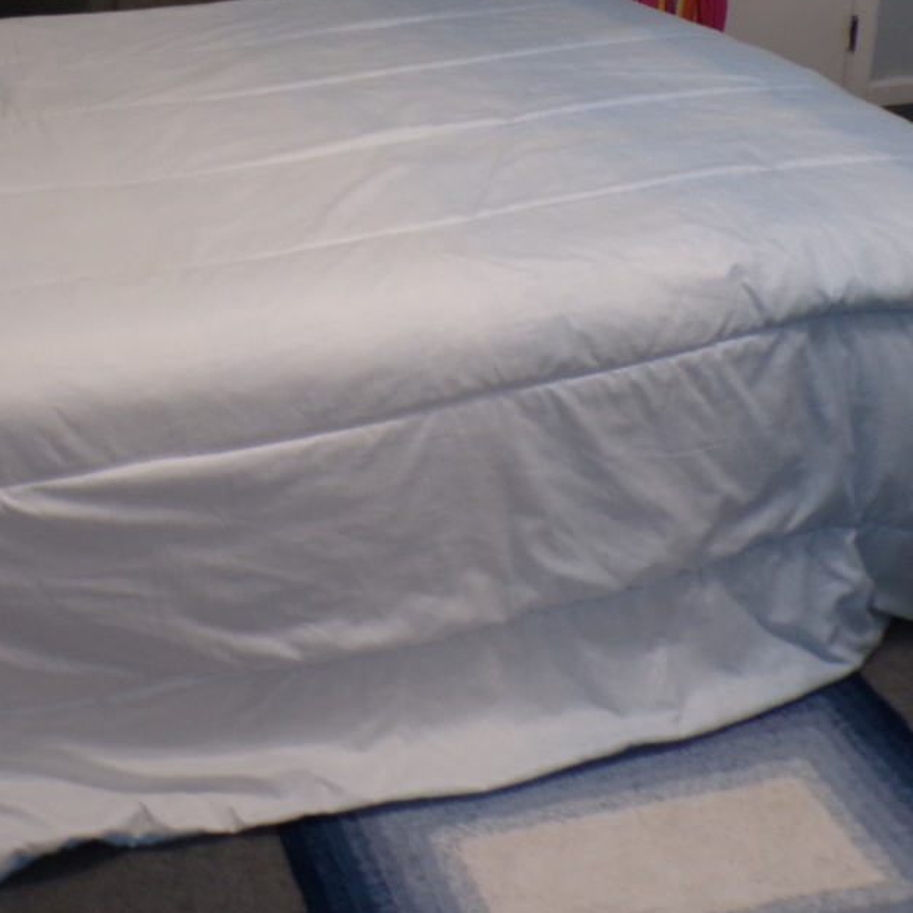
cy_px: 163
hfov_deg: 34.1
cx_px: 256
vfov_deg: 33.5
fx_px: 1462
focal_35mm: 49
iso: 200
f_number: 3
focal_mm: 4.3
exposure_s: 1/17
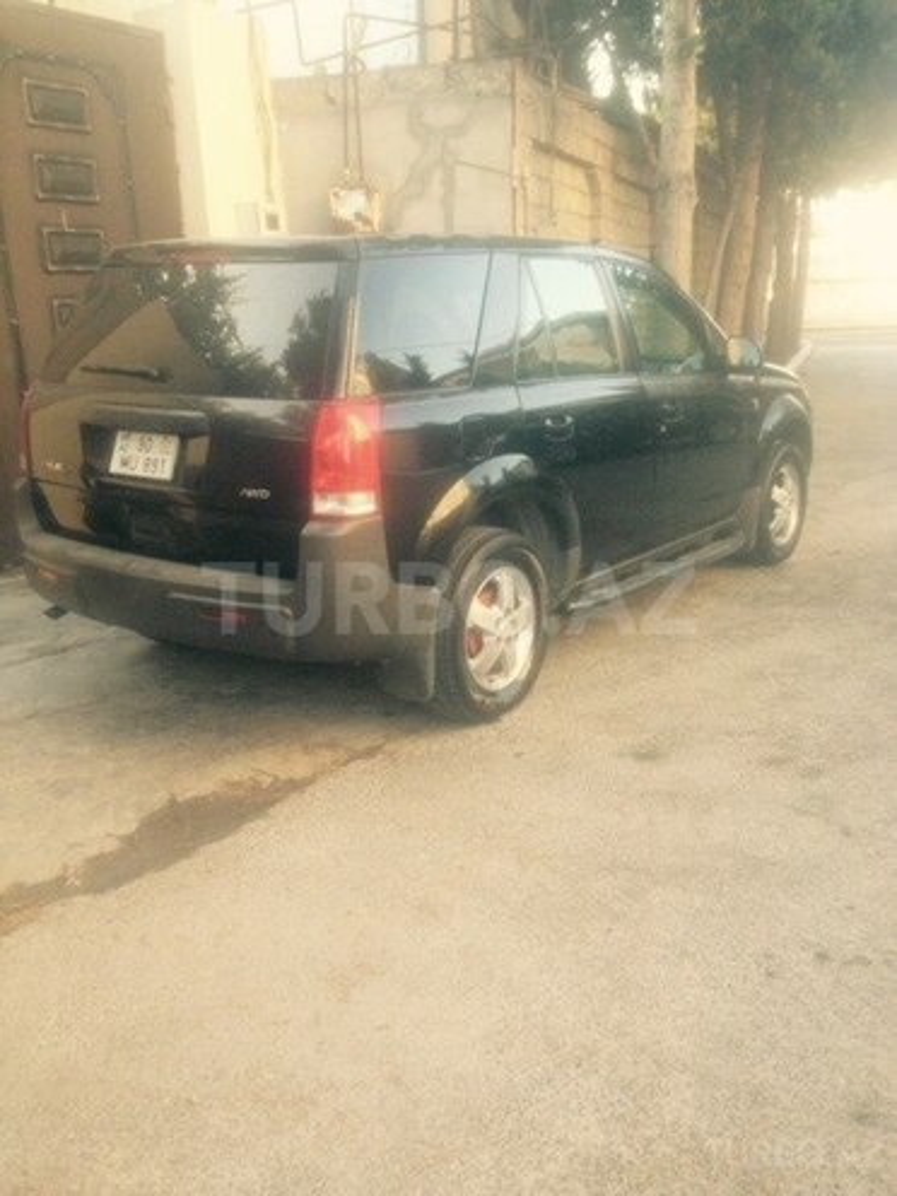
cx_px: 448
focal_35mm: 35
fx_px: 1209
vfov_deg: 52.6
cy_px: 598
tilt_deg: -13.2
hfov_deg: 40.7
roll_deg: +3.3
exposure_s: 1/60
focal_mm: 4.28
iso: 50
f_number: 2.4
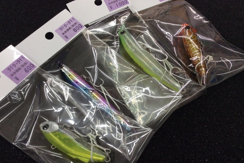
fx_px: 230
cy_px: 93
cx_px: 120
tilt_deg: -56.7
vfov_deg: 38.8
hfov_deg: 55.8
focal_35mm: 34
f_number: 2.4
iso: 50
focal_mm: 3.3
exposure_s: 1/120
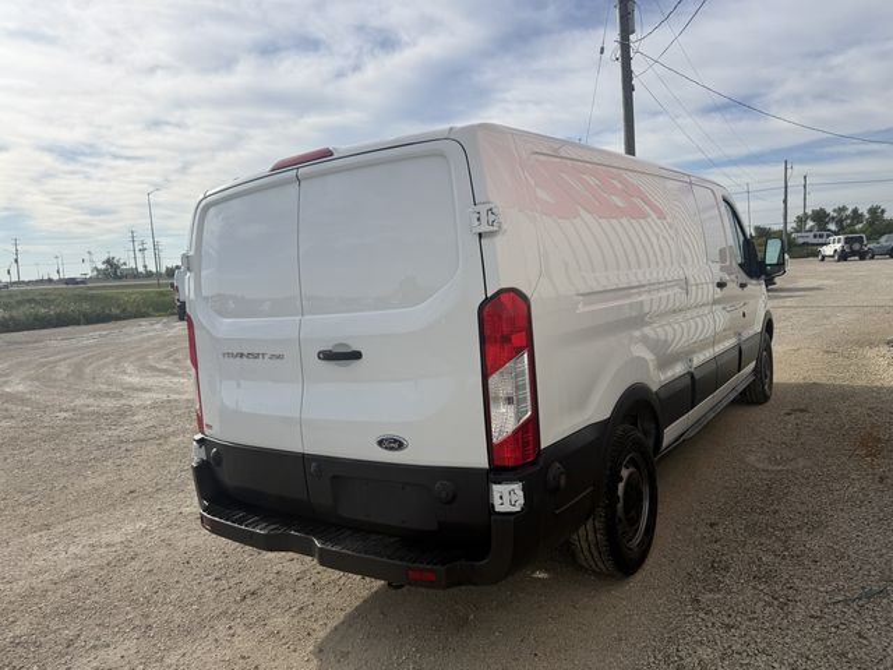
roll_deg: +2.9
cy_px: 335
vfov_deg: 56.8
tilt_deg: -6.5
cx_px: 446
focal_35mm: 24
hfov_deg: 71.6
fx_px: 619
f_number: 1.78
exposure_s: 1/7353
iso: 80
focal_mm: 6.76
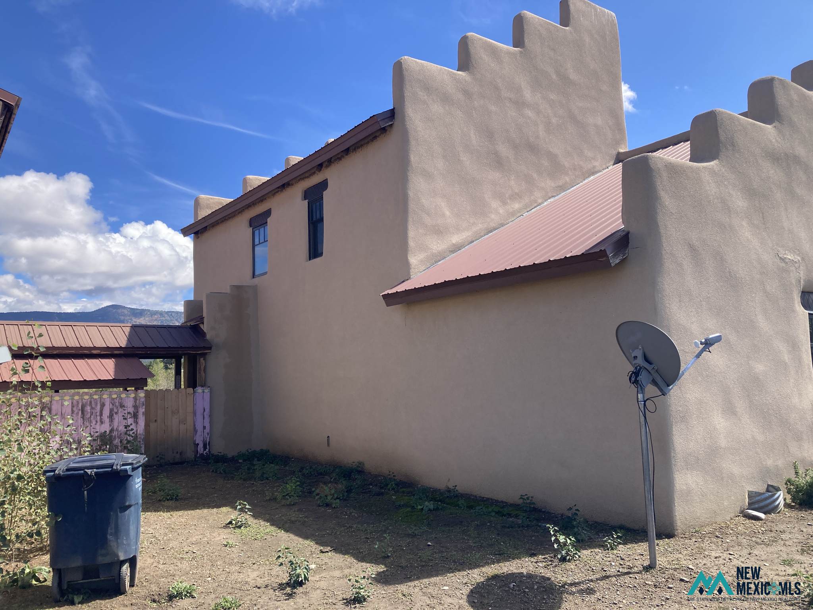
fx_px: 658
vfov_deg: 49.7
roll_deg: +2.6
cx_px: 406
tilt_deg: +10.1
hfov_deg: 63.4
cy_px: 305
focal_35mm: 28
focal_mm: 3.99
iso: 20
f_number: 1.8
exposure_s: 1/1130
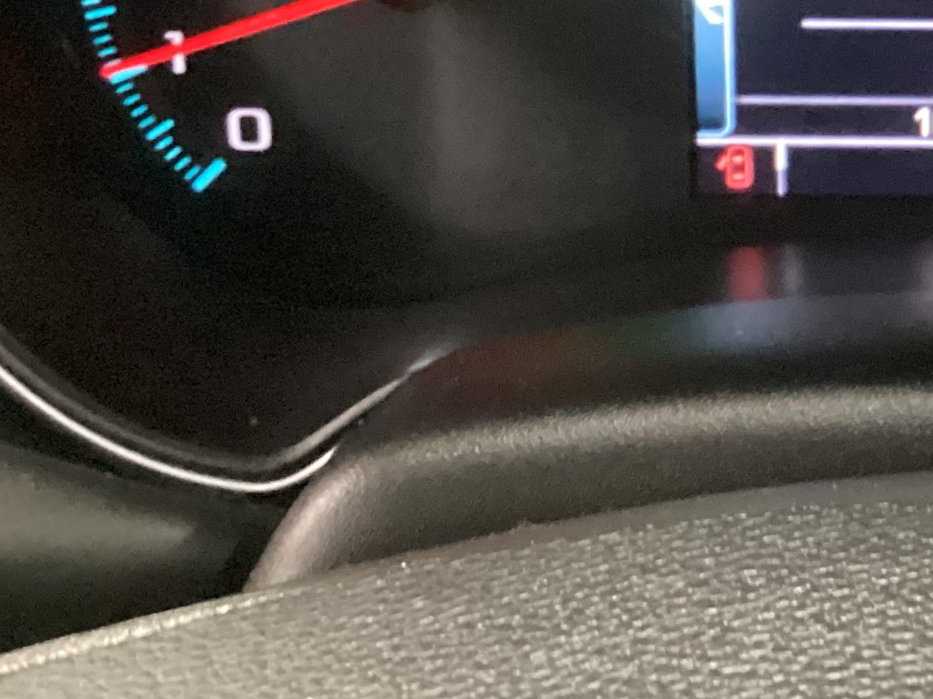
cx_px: 1086
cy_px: -10
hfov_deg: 21.3
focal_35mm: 86
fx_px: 2317
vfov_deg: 16.8
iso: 800
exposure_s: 1/20
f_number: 2.4
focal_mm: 3.3
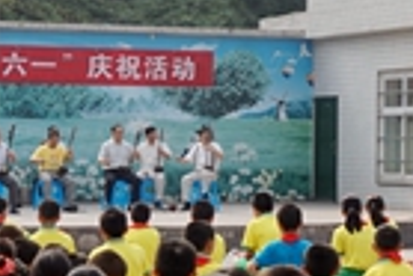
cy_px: 10
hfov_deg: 18.8
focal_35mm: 108
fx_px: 1240
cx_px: 98
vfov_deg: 12.6
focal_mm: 20
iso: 100
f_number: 8
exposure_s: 1/250
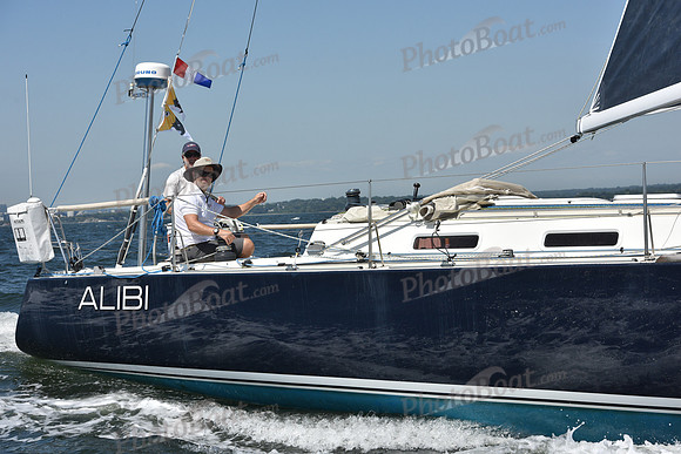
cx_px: 340
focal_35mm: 80
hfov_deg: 25.4
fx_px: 1514
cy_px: 227
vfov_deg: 17.1
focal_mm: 80
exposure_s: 1/1250
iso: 250
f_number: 8
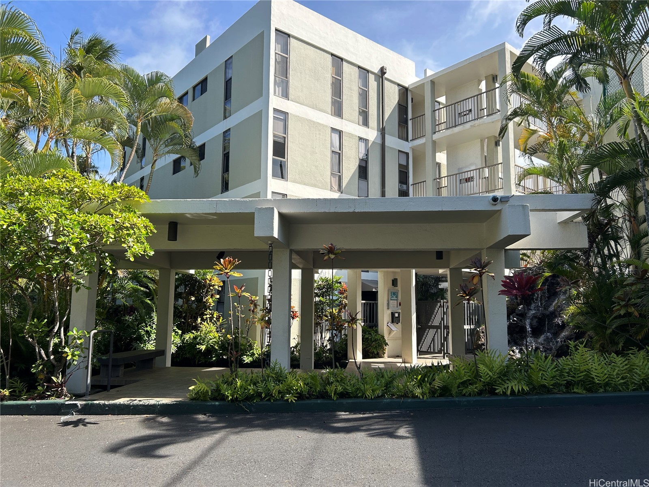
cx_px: 324
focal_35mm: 26
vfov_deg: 53.1
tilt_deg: +6.7
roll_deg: +0.0
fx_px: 487
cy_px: 244
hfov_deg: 67.3
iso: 50
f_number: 1.5
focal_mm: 5.7
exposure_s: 1/1645
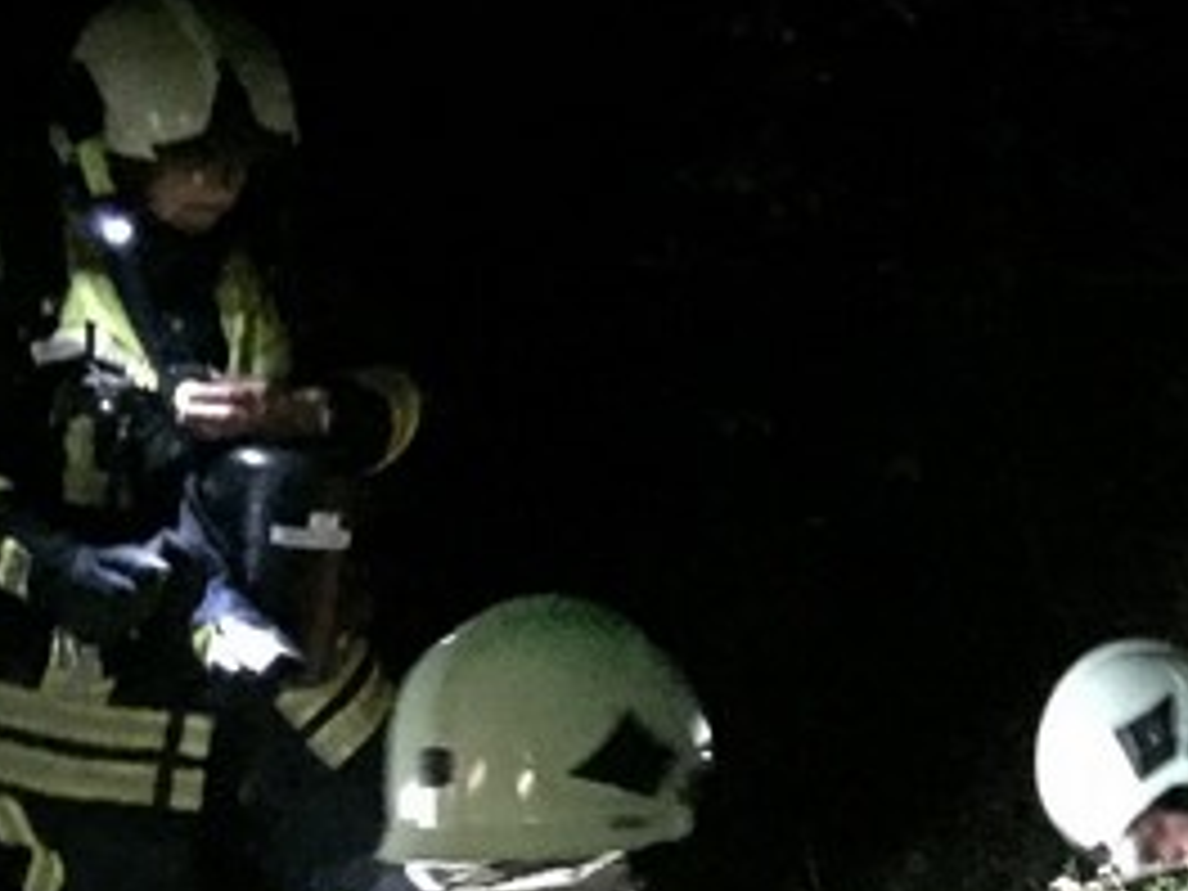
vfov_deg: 16.5
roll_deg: -0.3
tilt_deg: -18.1
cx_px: 1634
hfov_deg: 20.0
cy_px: 824
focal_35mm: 88
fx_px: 3020
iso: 2000
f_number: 2.2
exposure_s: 1/15
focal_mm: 4.15
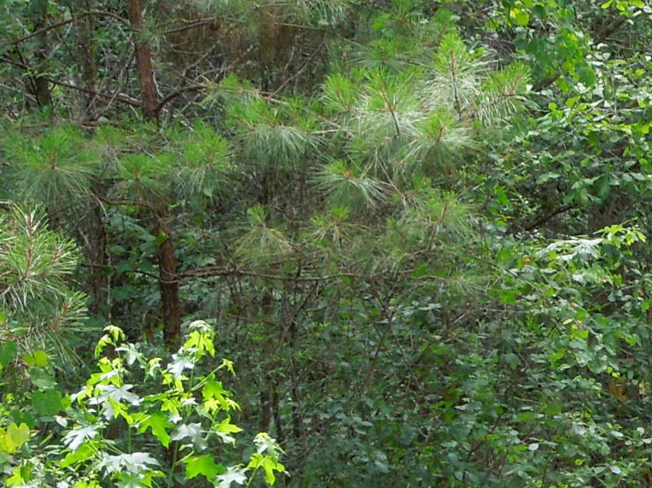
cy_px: 410
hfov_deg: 9.7
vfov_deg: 7.4
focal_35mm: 201
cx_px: 846
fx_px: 3785
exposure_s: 1/60
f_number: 4.2
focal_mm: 9.8
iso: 100
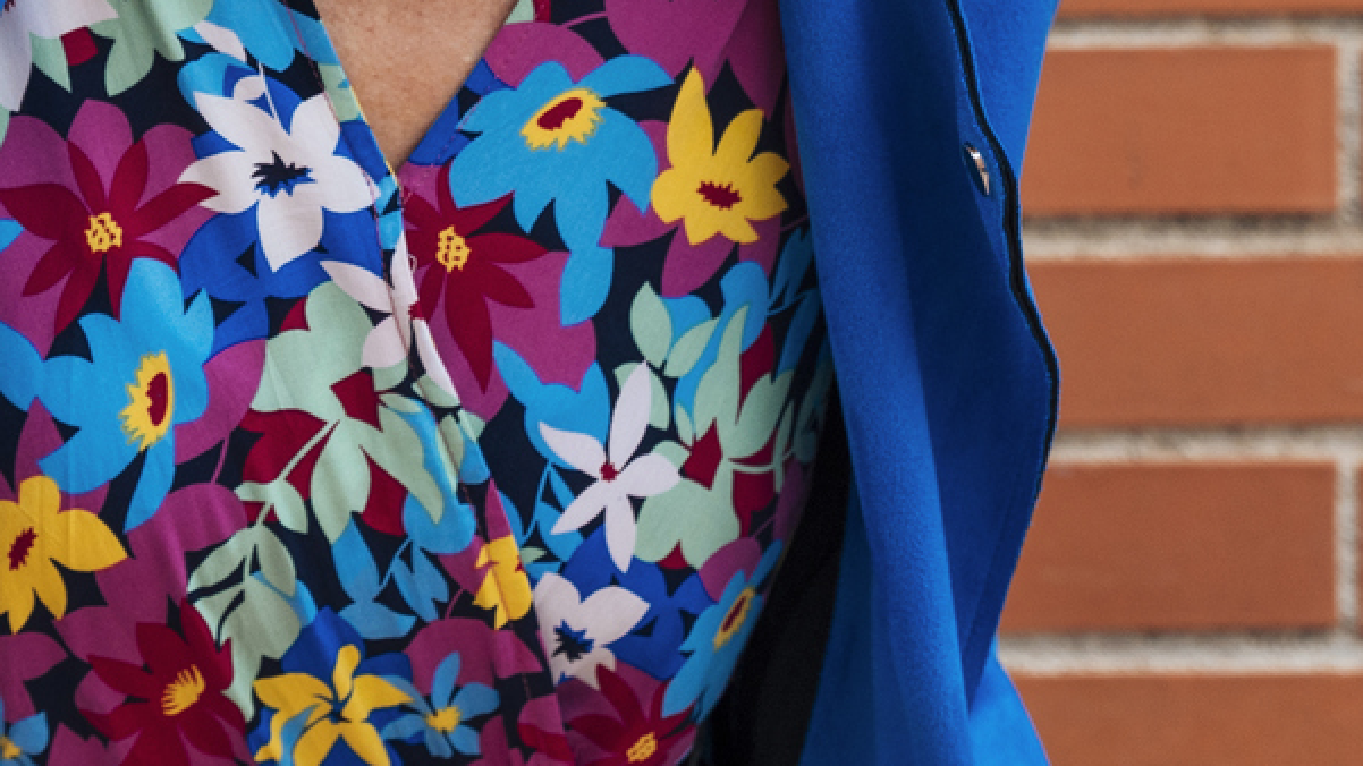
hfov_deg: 13.3
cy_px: -263
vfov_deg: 7.4
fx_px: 5826
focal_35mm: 161
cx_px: 438
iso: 320
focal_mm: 43.6
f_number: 3.5
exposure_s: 1/640
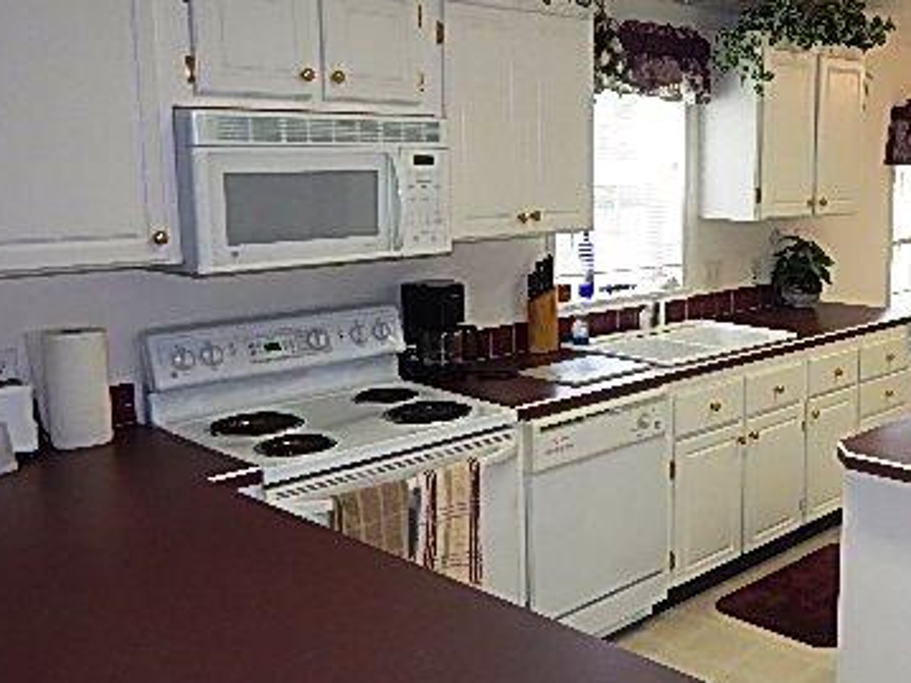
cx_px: 738
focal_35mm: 41
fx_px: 1079
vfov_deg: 35.1
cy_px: 325
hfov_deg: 43.5
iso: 125
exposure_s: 1/40
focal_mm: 4
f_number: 3
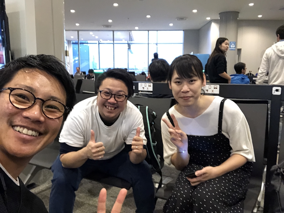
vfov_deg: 44.2
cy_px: 106
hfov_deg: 56.8
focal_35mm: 32
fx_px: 263
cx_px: 142
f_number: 2.2
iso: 640
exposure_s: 1/17
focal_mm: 2.87
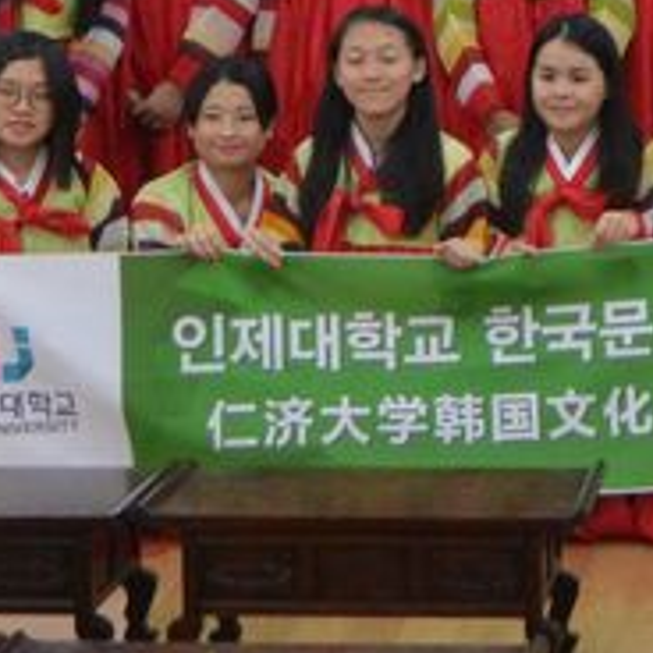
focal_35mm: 136
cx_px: 710
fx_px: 2903
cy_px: -37
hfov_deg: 12.6
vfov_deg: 12.6
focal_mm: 15.7
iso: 400
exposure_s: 1/60
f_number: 4.2
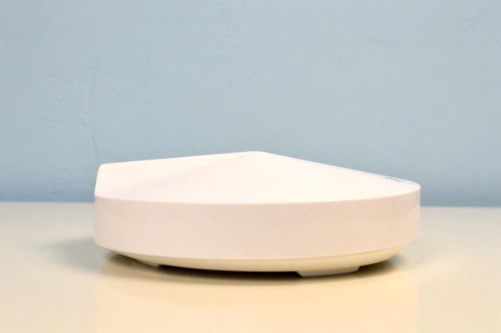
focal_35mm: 57
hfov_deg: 35.1
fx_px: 793
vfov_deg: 23.7
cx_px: 250
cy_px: 166
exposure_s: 1/60
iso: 1600
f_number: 10
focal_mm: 38
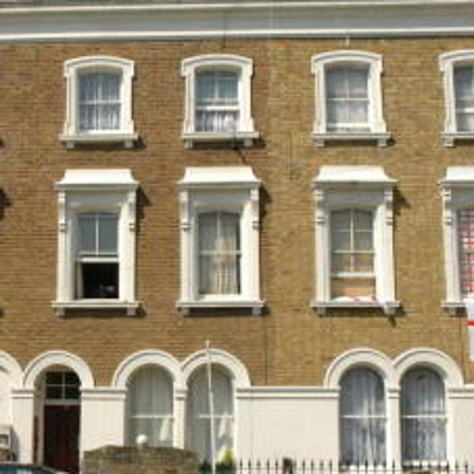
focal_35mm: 64
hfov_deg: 26.4
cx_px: 96
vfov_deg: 26.8
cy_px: 279
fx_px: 991
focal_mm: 24
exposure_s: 1/500
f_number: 11
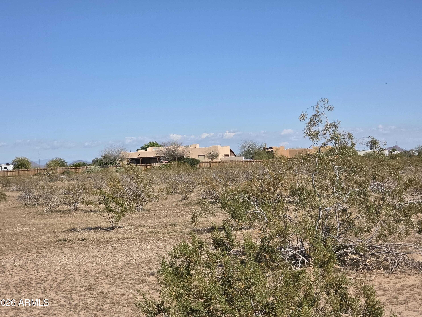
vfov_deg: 21.0
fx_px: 853
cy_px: 157
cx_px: 209
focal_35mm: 70
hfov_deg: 27.8
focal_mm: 7.9
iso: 50
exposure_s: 1/3185
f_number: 2.4
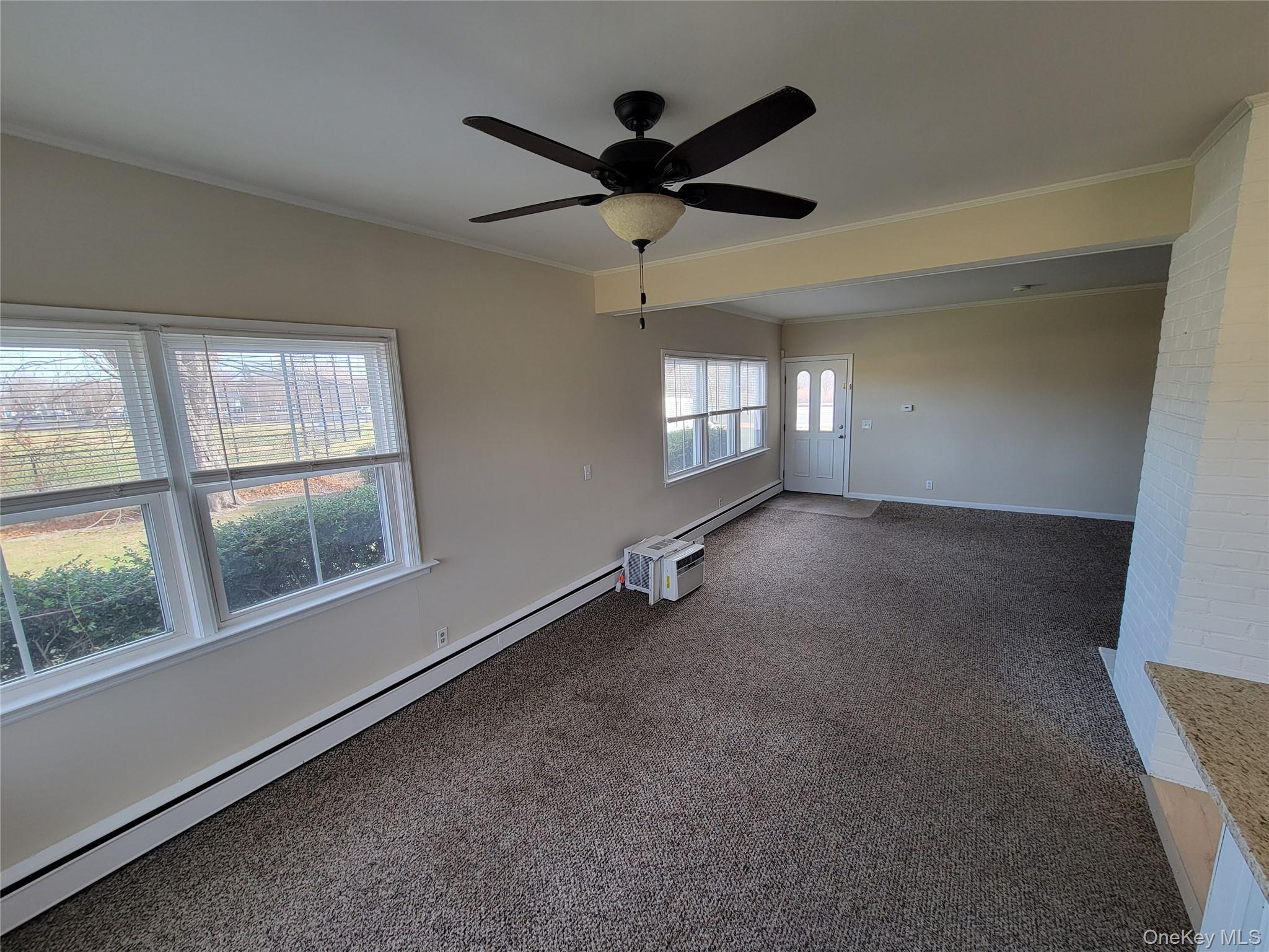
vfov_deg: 89.9
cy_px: 476
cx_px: 634
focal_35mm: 13
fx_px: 477
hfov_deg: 106.2
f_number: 2.2
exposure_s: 1/60
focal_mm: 2.2
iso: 100
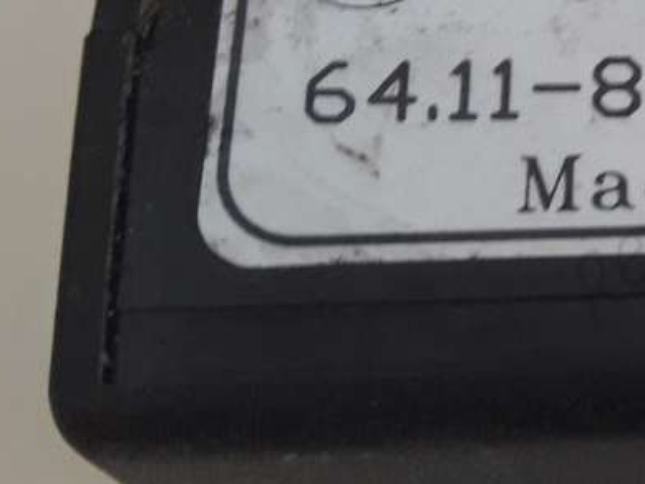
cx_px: 851
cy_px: 40
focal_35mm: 89
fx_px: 1659
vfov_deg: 16.4
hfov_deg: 20.1
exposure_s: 1/33
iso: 125
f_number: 1.9
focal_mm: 3.7
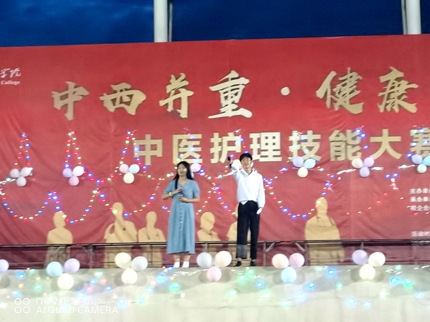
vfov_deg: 18.9
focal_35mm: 78
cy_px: 161
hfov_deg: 25.0
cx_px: 215
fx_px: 969
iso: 1600
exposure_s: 1/20
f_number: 1.8
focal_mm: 5.58
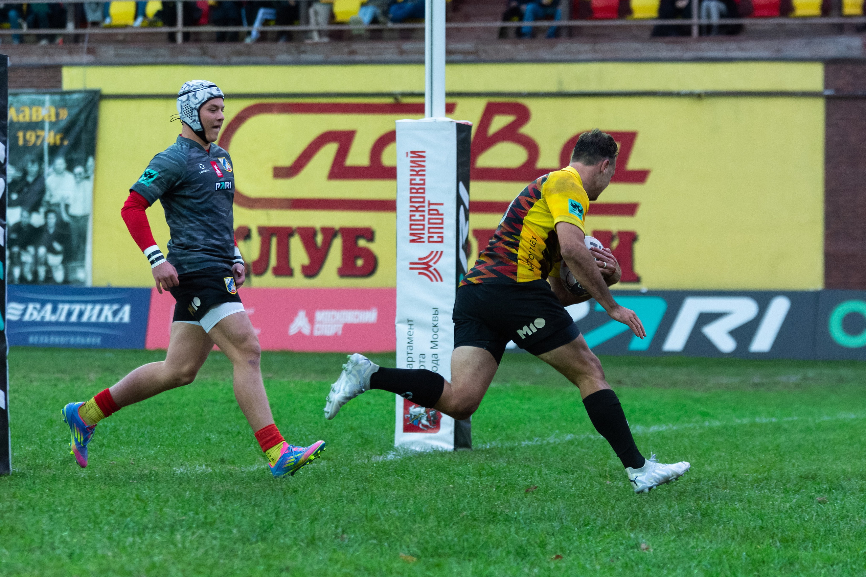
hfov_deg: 12.2
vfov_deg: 8.2
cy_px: 288
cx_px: 433
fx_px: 4041
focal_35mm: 168
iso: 2500
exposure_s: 1/1250
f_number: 3.5
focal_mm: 112
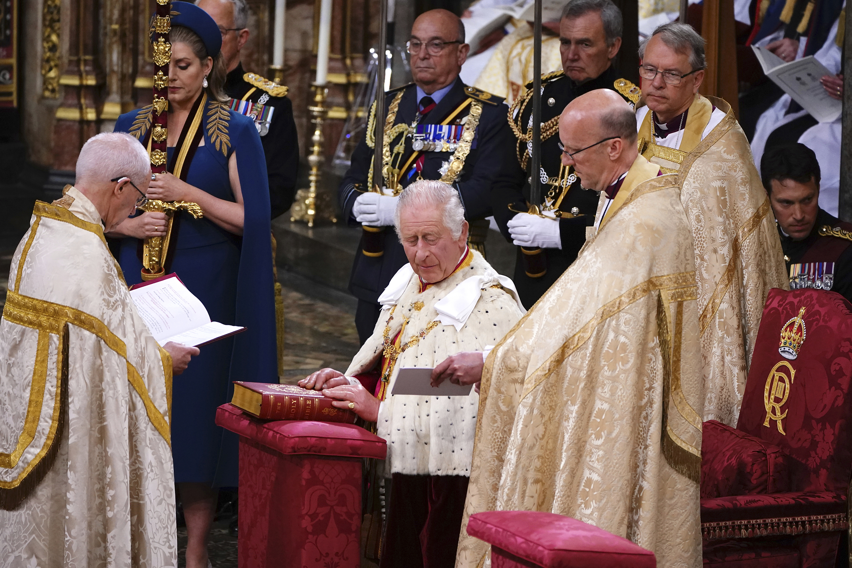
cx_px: 426
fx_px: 6484
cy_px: 284
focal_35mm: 274
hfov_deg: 7.5
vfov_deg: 5.0
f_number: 5.6
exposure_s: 1/125
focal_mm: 274
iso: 5000
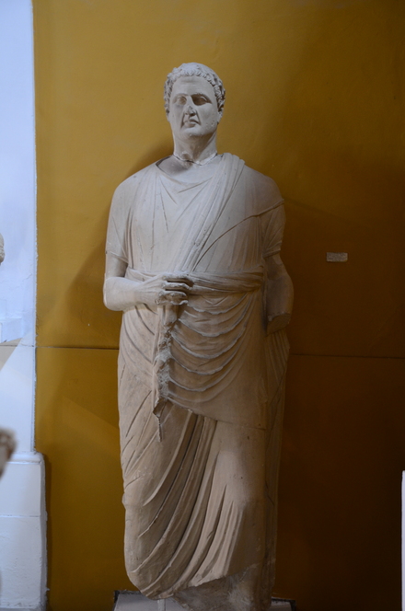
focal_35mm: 39
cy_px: 306
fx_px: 661
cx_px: 202
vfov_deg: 49.6
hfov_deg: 34.1
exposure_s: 1/10
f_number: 3.8
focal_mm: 26
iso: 800
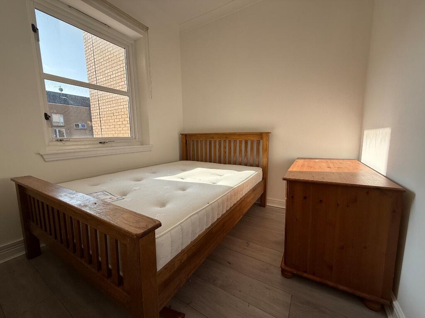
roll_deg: +0.5
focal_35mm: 14
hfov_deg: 102.1
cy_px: 159
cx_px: 212
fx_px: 172
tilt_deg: -7.7
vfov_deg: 85.7
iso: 50
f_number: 2.2
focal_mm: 2.22
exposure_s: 1/619
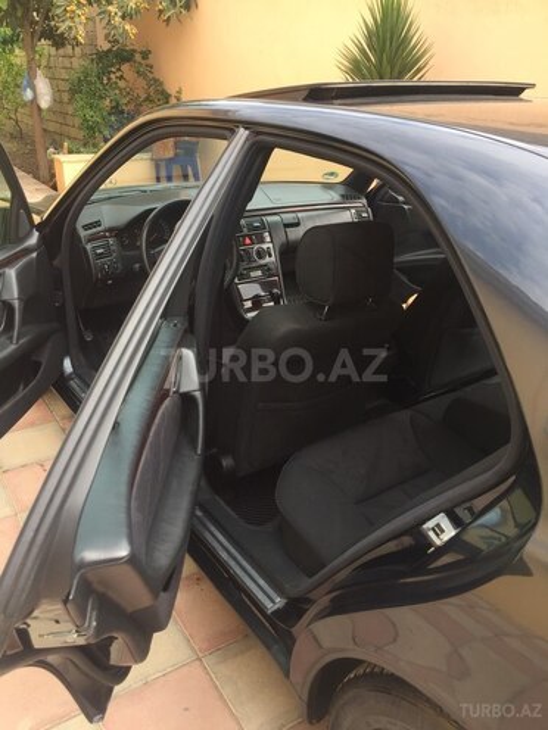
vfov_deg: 61.7
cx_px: 274
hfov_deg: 48.2
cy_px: 365
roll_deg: -3.0
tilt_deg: -27.1
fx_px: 612
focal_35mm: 29
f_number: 2.2
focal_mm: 4.15
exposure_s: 1/297
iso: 32
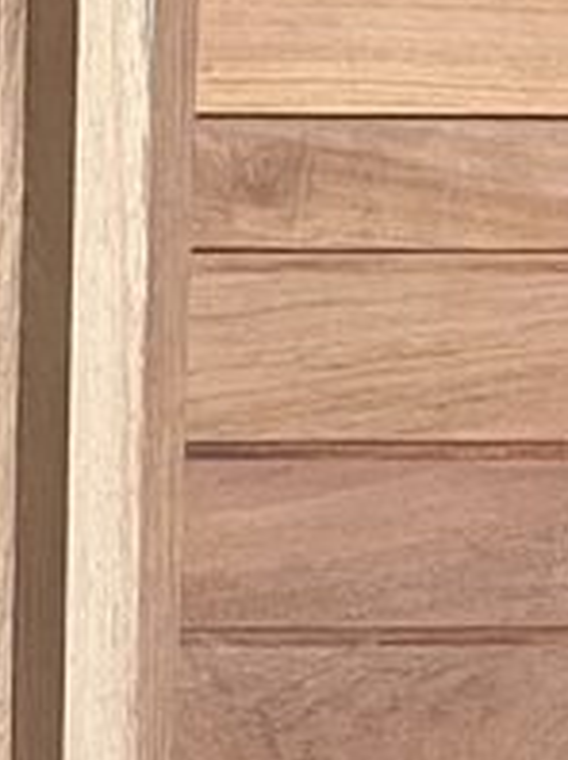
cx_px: -959
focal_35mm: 184
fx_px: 4034
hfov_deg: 7.4
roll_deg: +1.0
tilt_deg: -14.3
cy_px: 2107
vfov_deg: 9.1
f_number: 1.6
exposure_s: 1/60
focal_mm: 5.1
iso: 125
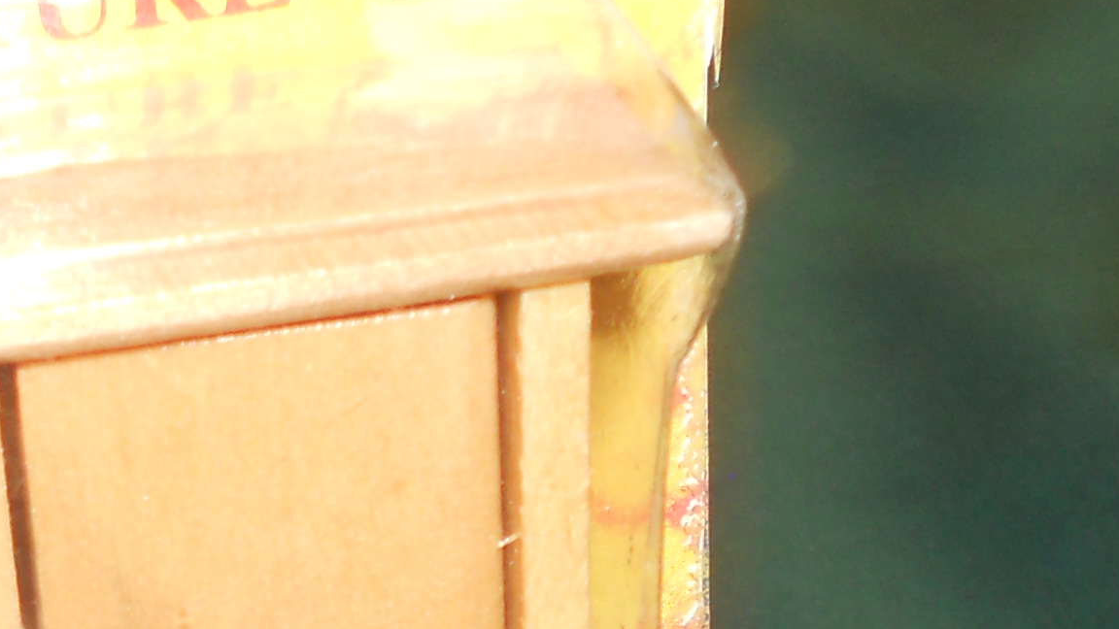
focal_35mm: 121
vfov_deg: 9.6
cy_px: 1039
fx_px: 3590
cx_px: 212
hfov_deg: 17.6
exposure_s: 1/25
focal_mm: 5.8
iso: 80
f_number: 3.5
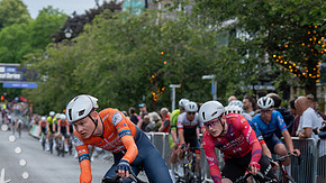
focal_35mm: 157
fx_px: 1357
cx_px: 99
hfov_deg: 13.7
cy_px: 133
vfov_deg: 7.7
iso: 1250
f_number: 3.5
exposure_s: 1/800
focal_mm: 70
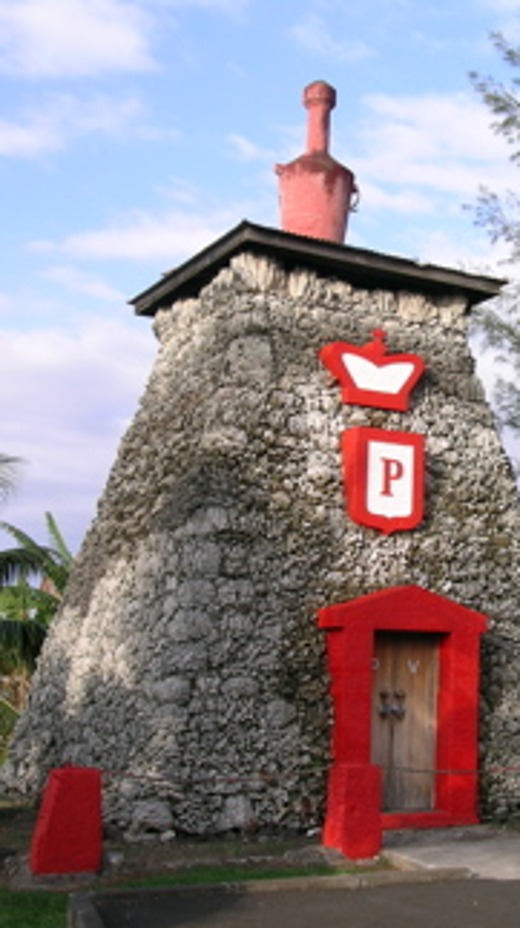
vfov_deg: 39.9
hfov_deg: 22.5
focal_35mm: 52
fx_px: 1278
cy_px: 463
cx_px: 445
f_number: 6
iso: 50
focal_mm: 7.2
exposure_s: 1/146
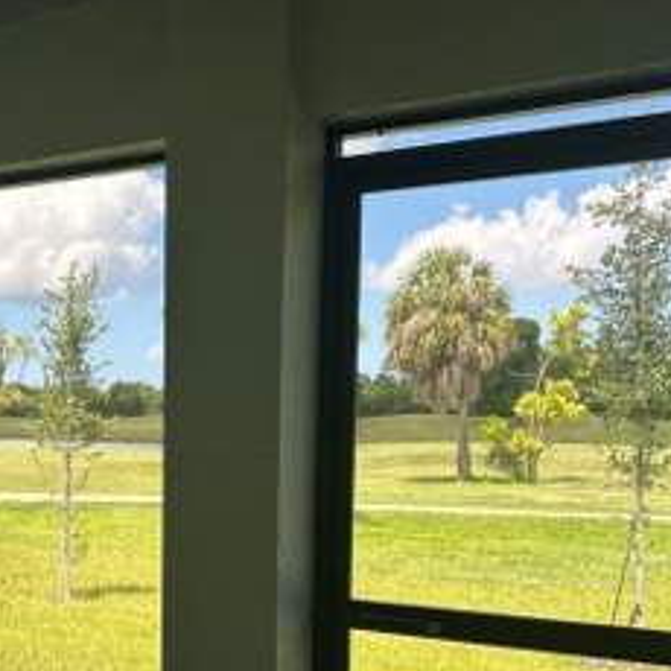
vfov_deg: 34.6
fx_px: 1053
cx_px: 137
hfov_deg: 34.3
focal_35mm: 48
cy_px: 499
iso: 50
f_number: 1.5
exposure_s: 1/814
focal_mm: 5.7
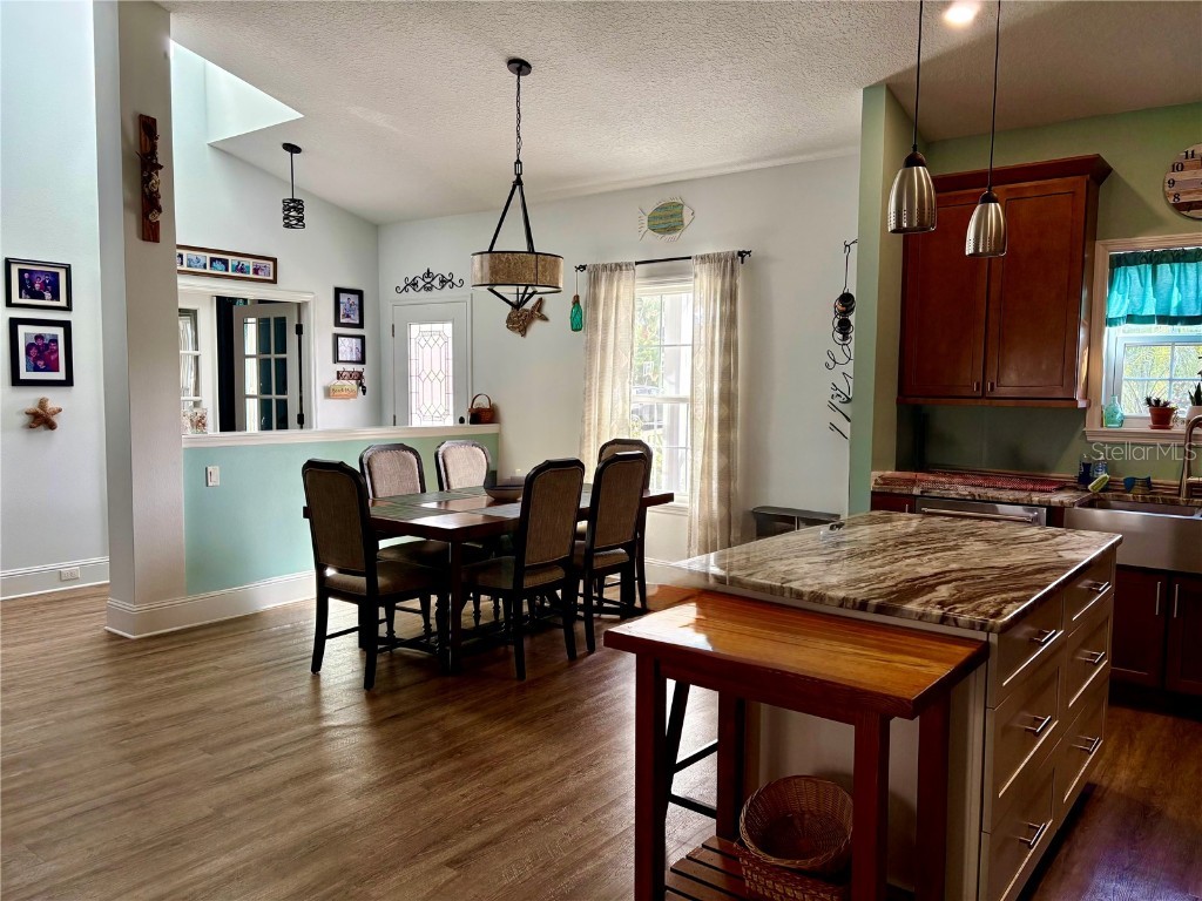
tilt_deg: -4.6
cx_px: 601
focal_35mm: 26
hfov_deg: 67.3
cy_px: 450
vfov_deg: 53.1
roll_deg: -0.8
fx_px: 903
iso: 125
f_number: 1.6
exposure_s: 1/147
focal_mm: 5.96
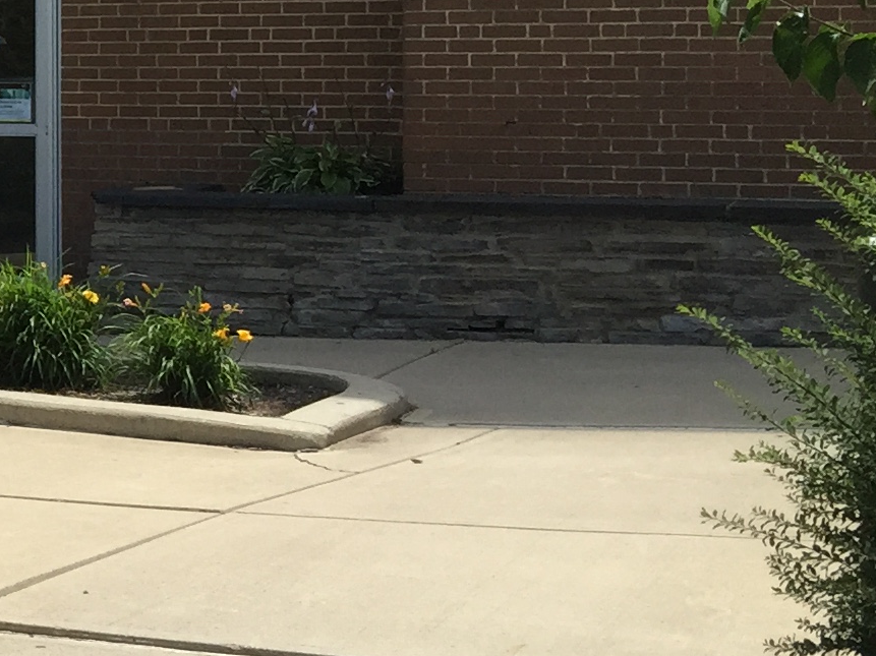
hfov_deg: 15.2
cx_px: -753
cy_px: 86
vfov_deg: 13.4
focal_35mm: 110
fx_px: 2783
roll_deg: -1.8
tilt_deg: -0.8
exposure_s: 1/1721
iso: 32
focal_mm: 4.15
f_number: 2.2
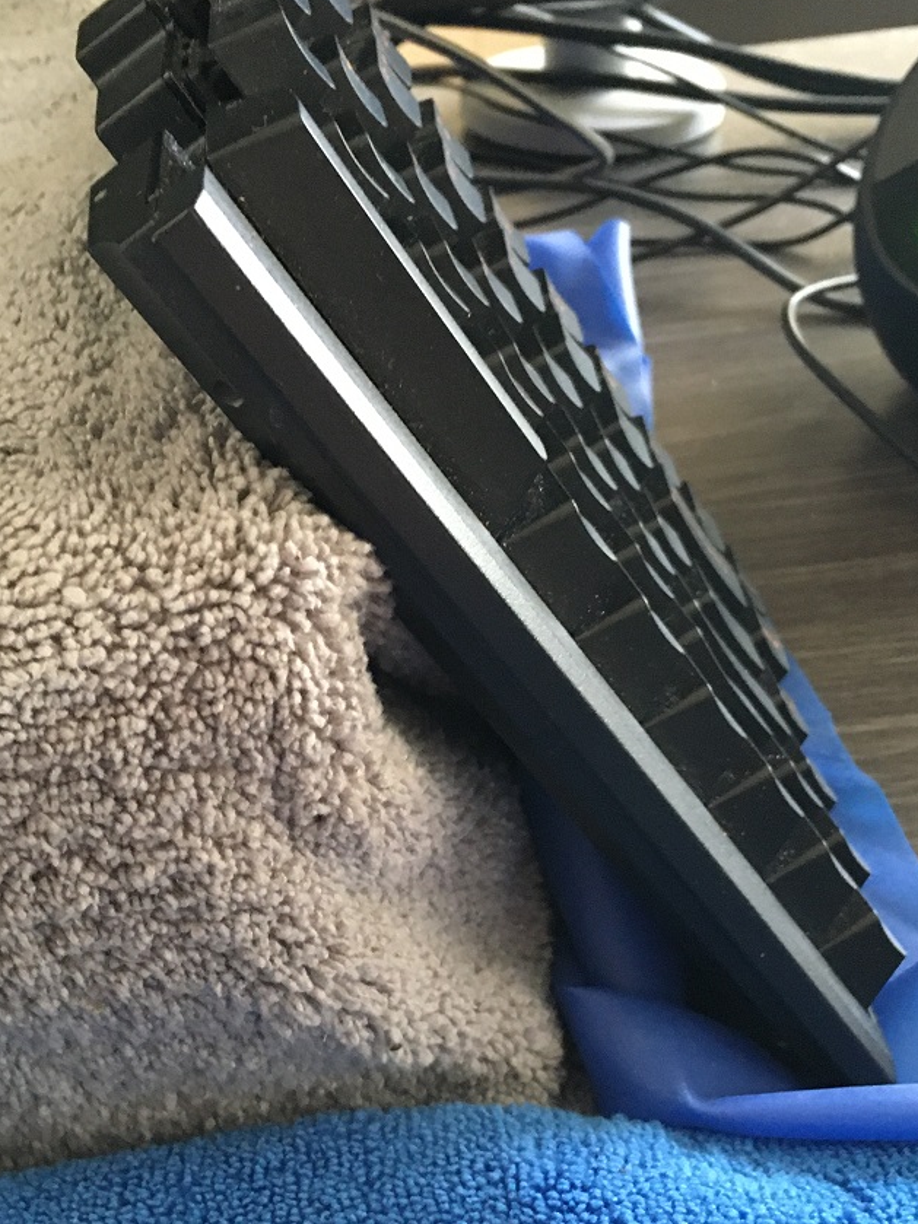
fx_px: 1627
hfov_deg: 31.4
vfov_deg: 41.2
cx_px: 369
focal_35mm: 46
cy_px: 678
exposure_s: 1/15
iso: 250
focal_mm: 4.15
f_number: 2.2
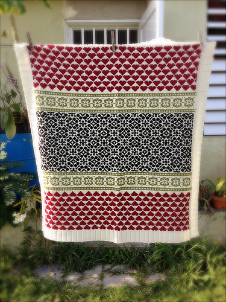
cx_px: 113
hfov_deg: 42.9
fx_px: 287
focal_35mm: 33
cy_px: 151
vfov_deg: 55.4
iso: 50
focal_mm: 4.13
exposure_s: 1/328
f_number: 2.4
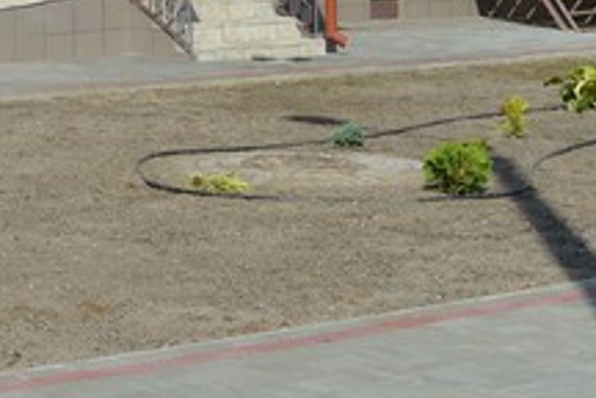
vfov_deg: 11.1
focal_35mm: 122
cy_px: -50
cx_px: -99
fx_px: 2020
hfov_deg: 16.2
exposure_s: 1/320
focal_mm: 22
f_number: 9
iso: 100
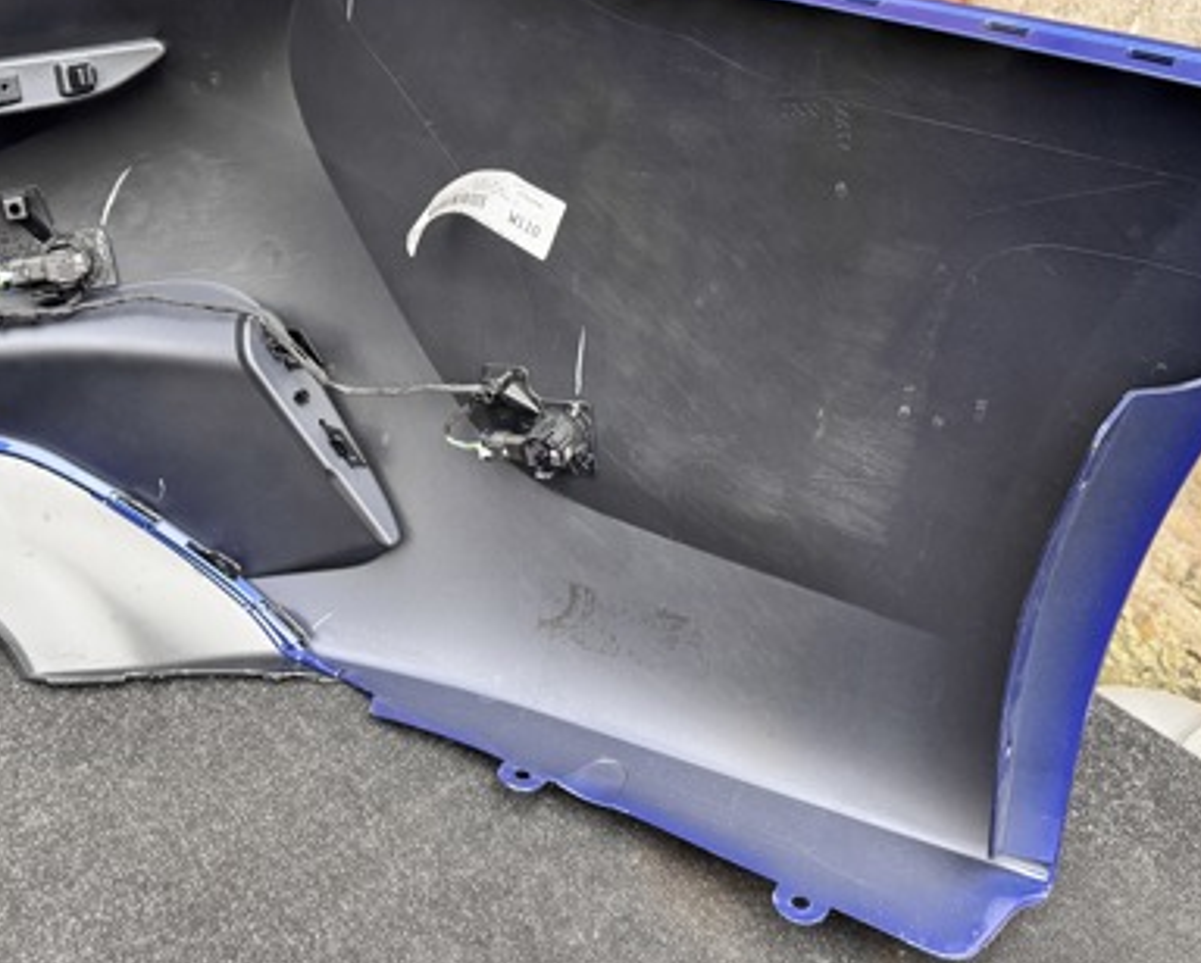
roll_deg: -4.0
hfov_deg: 45.8
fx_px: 1388
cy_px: 400
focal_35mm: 39
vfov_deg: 38.2
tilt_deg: -28.4
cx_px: 366
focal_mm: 6.76
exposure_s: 1/107
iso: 200
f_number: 1.78
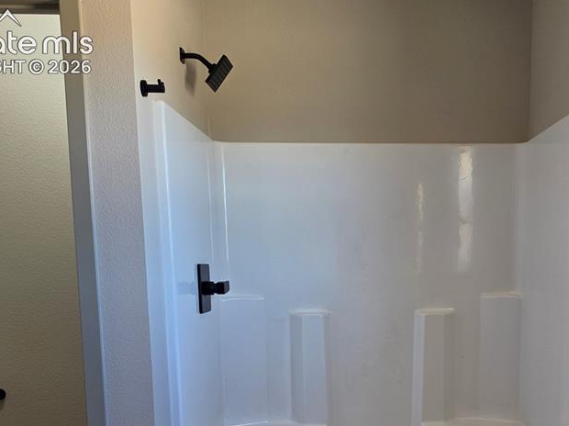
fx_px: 624
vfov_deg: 36.3
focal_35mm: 38
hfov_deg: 48.1
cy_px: 345
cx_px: 384
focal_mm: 6.5
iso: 80
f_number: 1.4
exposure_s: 1/180
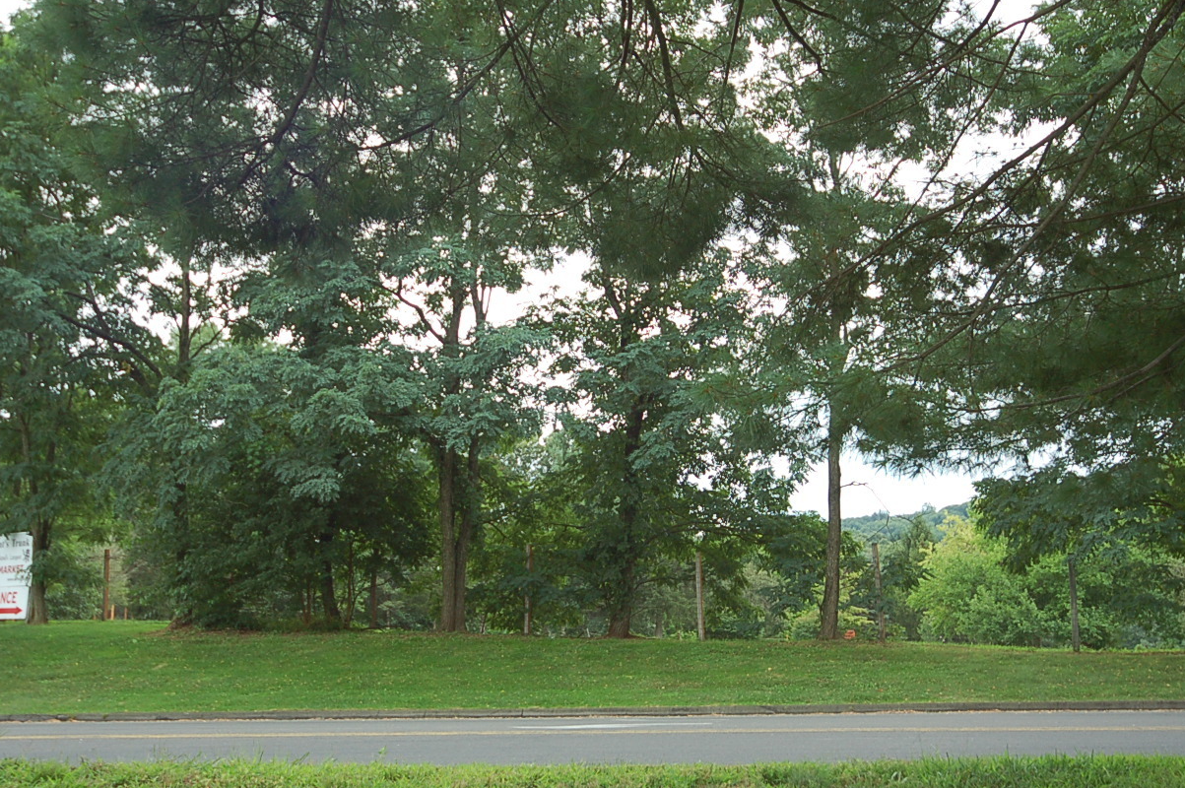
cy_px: 387
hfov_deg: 43.6
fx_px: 1480
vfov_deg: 29.8
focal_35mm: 45
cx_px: 567
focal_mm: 24
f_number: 5.6
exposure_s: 1/125
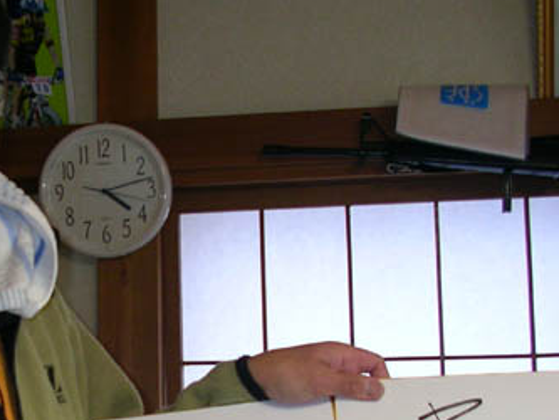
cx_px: 156
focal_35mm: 73
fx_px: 1179
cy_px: 336
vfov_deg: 20.0
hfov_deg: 26.4
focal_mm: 6
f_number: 2.9
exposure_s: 1/31.6
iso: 100
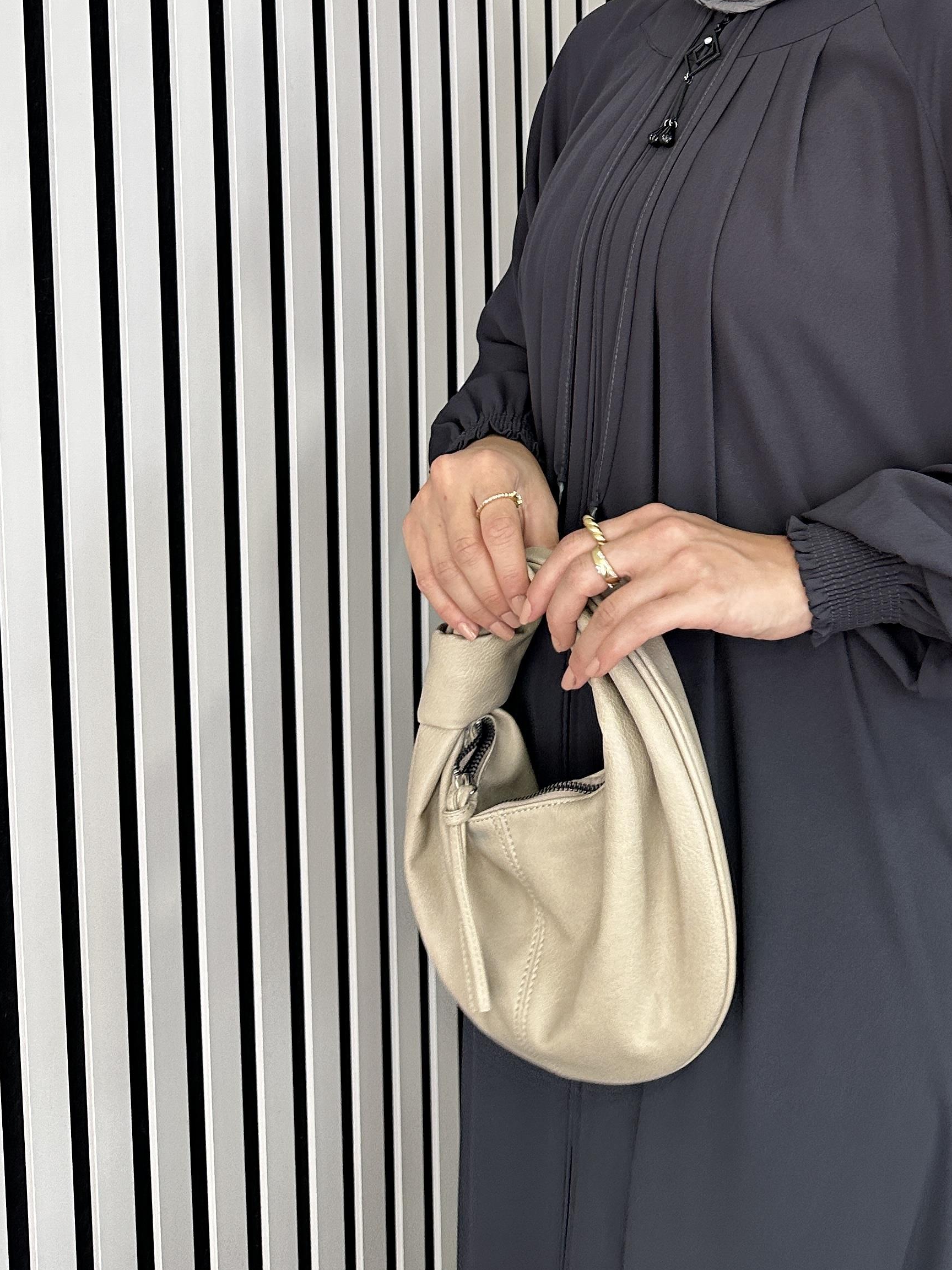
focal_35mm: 42
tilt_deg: -3.9
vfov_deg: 42.7
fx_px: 1540
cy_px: 245
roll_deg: -0.5
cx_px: 804
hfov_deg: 33.1
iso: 200
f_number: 1.78
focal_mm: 6.86
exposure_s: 1/50
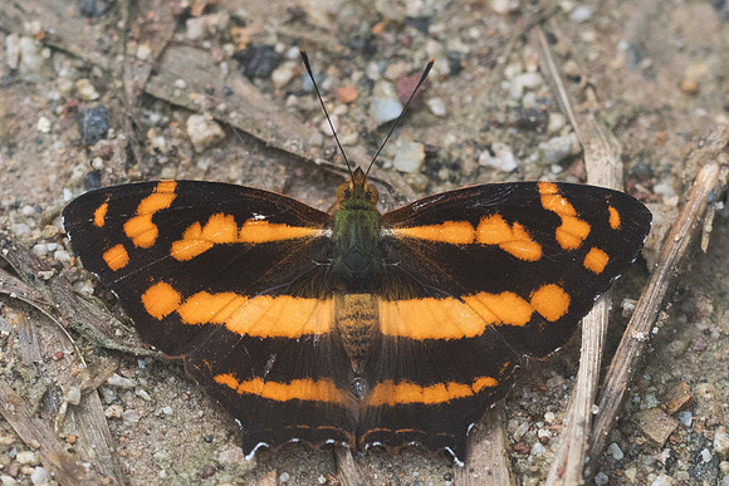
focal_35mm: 710
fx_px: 14382
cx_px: 409
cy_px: 377
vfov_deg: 1.9
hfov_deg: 2.9
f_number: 4
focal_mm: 150
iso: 800
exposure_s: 1/400
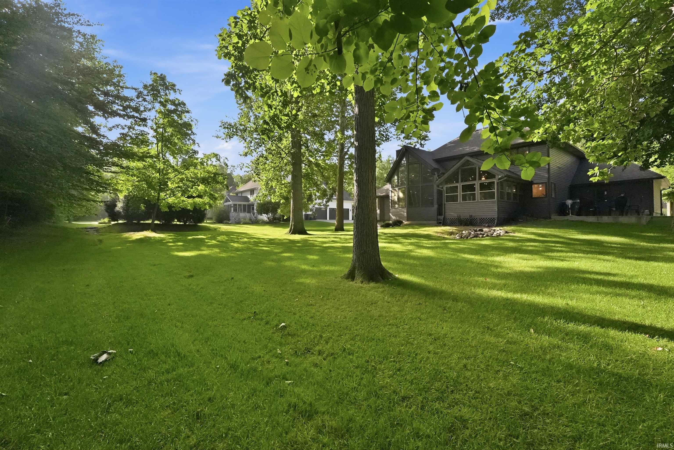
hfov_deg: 104.2
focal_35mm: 14
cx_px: 337
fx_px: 262
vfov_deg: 81.3
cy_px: 225
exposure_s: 1/4000
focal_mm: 14
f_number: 8
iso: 12800
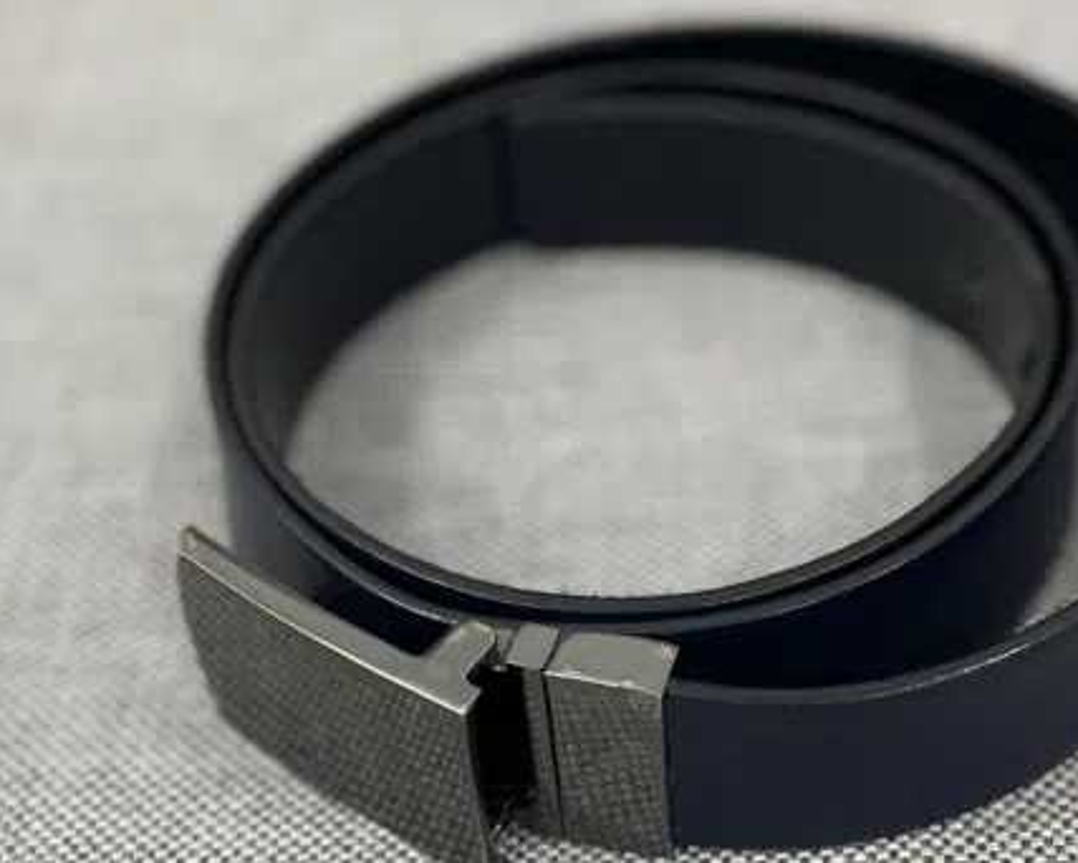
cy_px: 502
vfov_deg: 39.1
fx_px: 1213
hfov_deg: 47.3
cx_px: 702
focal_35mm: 38
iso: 125
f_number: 1.6
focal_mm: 4.2
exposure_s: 1/50
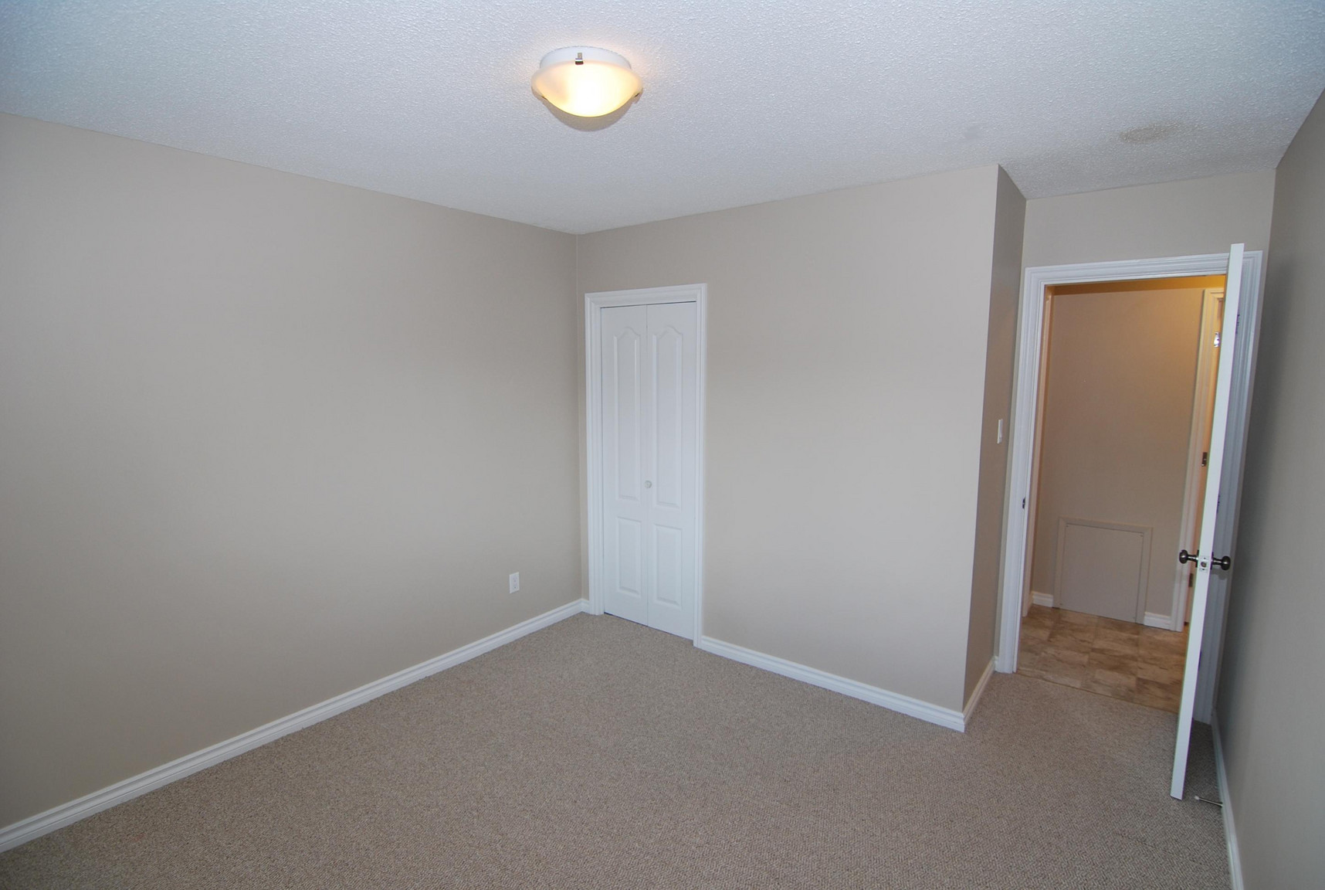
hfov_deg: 94.9
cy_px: 445
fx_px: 609
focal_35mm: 16
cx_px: 662
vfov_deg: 72.3
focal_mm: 11
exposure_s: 1/60
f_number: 4
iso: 200
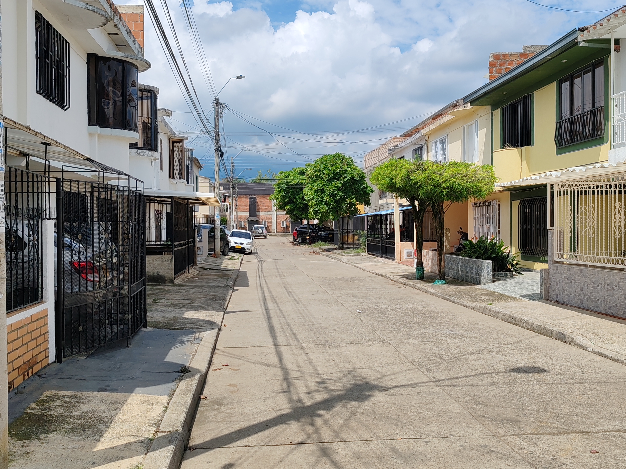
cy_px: 234
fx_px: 669
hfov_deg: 50.1
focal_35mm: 37
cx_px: 313
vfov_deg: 38.7
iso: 50
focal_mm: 6.12
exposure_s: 1/1100
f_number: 1.9
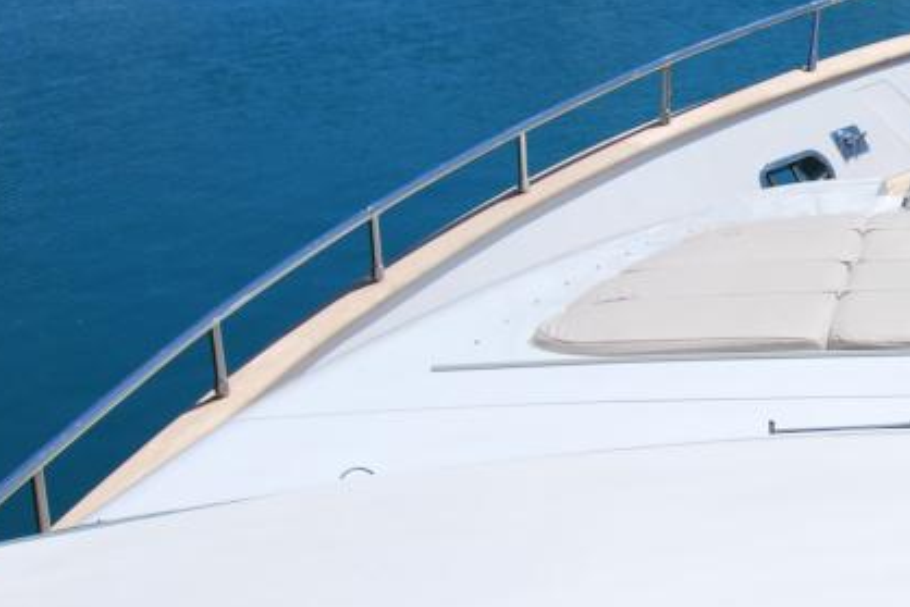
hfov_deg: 19.1
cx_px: 980
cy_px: 247
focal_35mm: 103
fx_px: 2604
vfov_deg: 13.3
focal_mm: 28
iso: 100
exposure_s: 1/400
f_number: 10
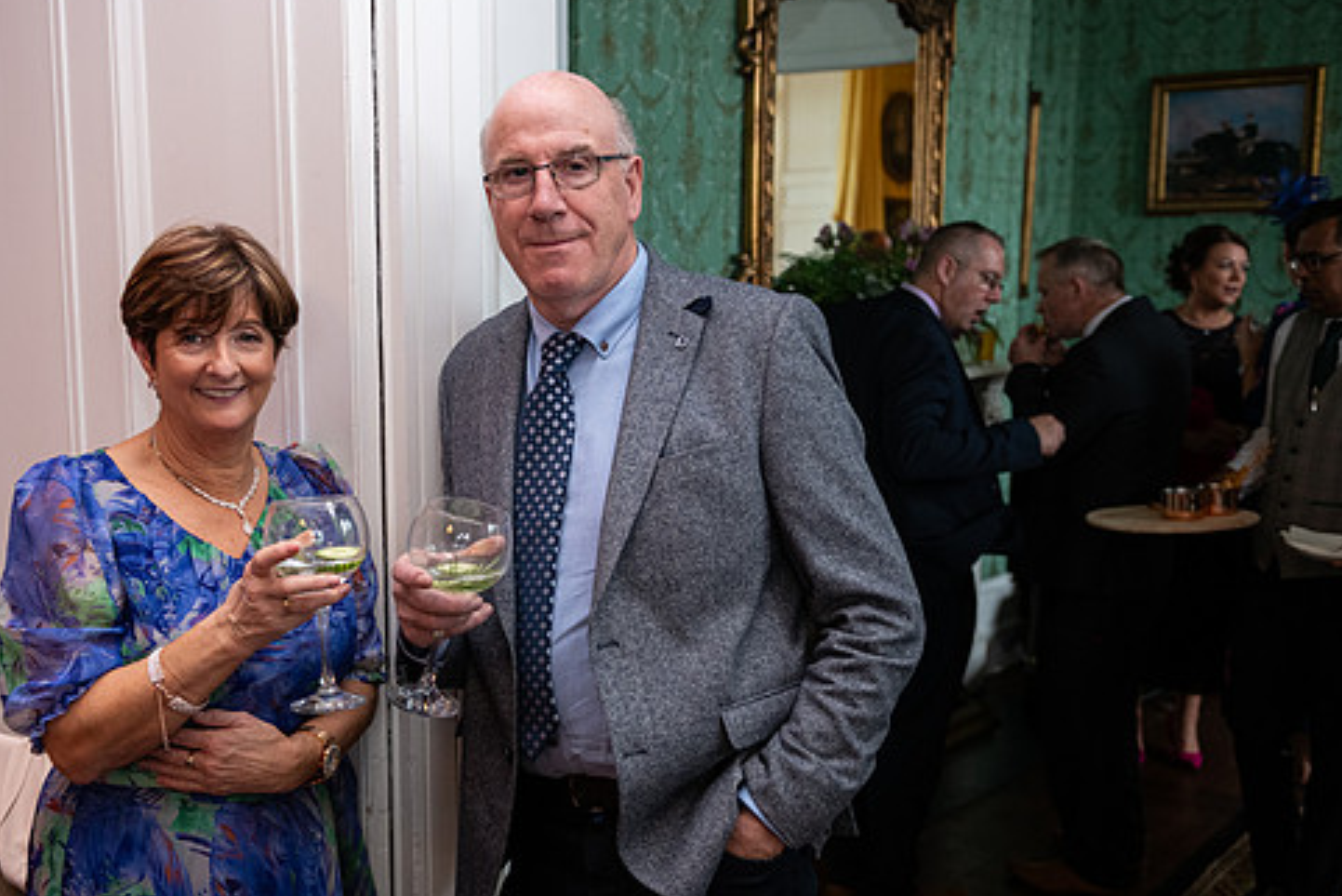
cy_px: 498
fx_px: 1529
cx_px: 594
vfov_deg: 32.6
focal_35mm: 41
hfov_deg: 47.3
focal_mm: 34
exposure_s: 1/160
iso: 800
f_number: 3.5
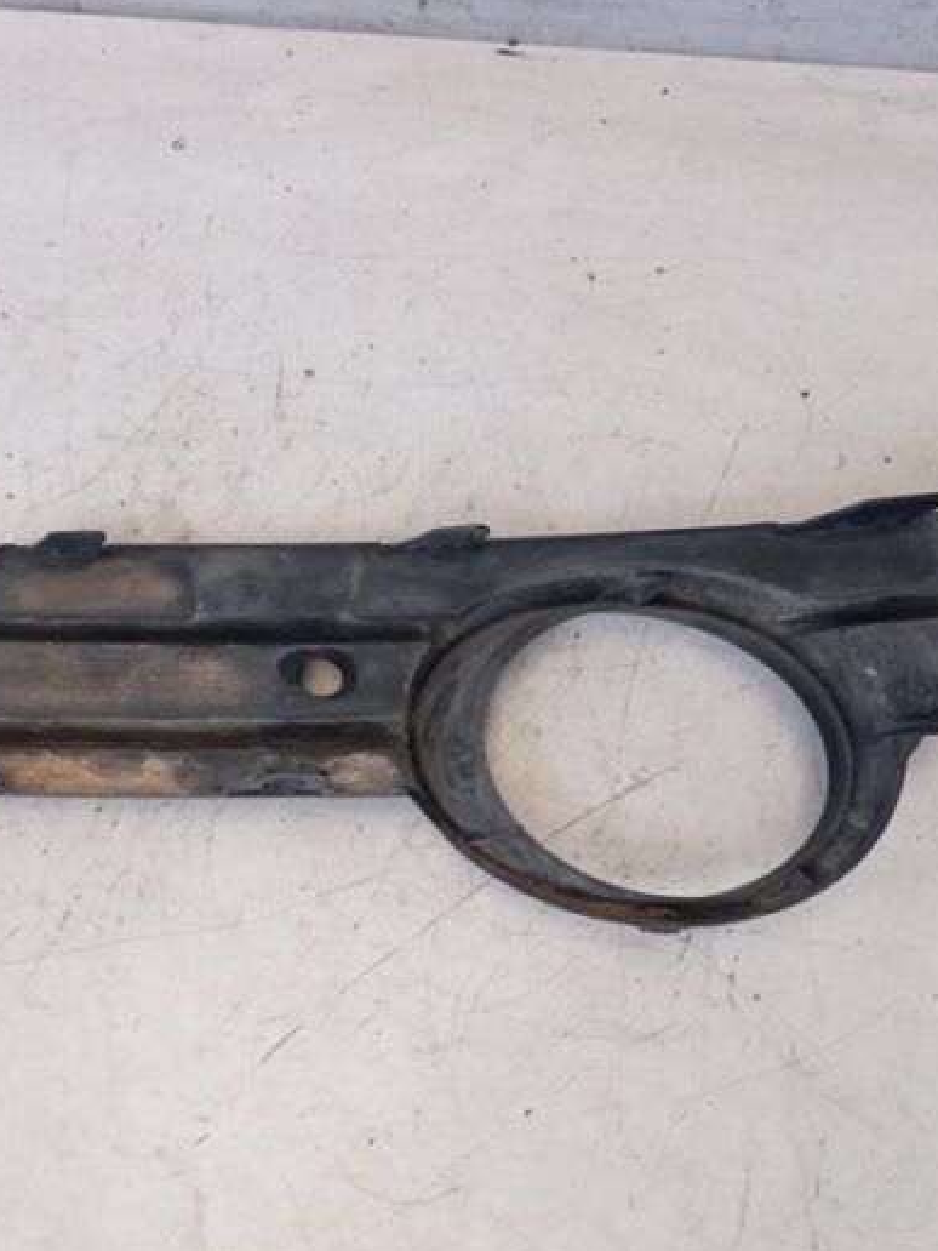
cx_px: 465
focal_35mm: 38
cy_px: 624
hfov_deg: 37.7
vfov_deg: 49.0
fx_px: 1373
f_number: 1.8
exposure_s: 1/33.3
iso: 659
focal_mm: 4.22
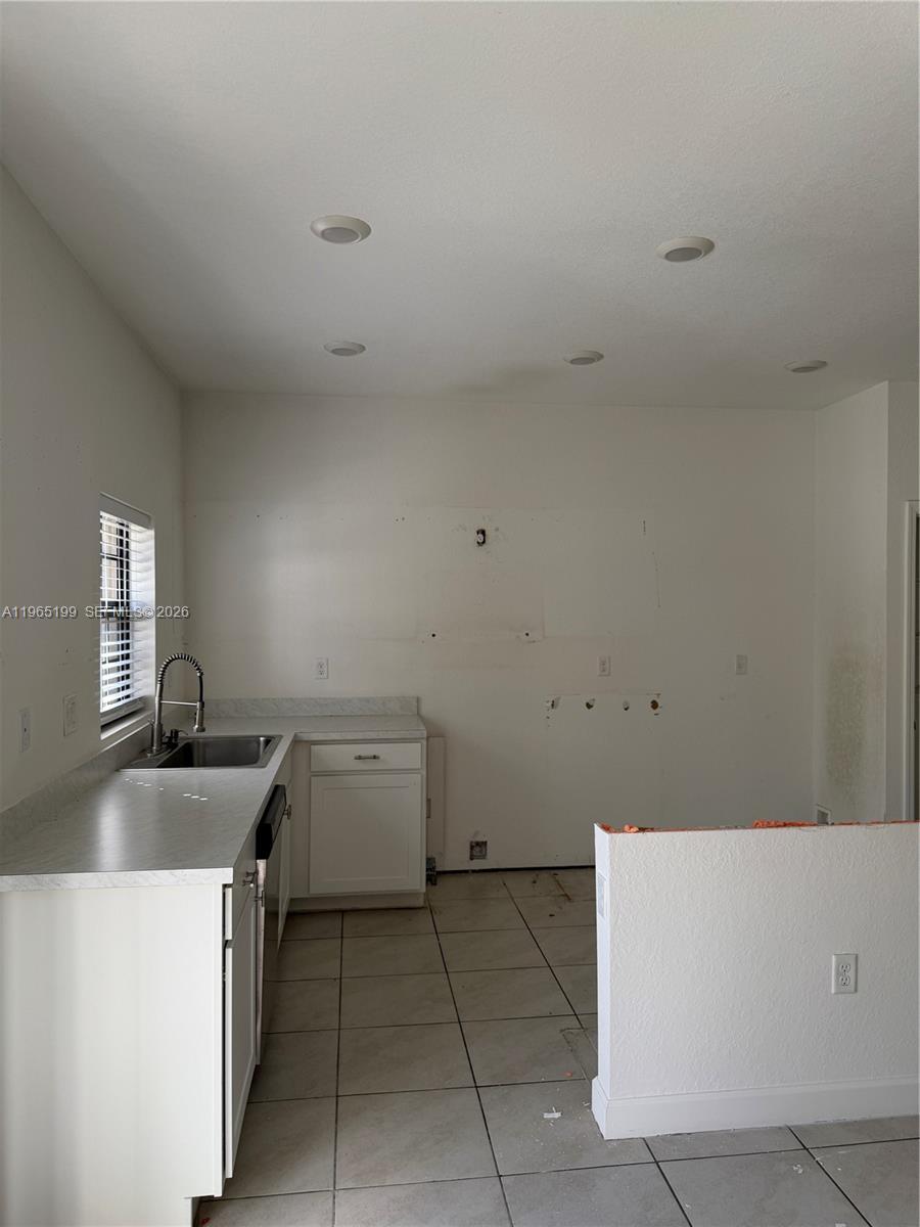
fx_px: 850
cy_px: 614
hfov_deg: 56.8
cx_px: 460
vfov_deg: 71.6
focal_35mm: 24
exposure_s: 1/121
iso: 64
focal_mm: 6.76
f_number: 1.78
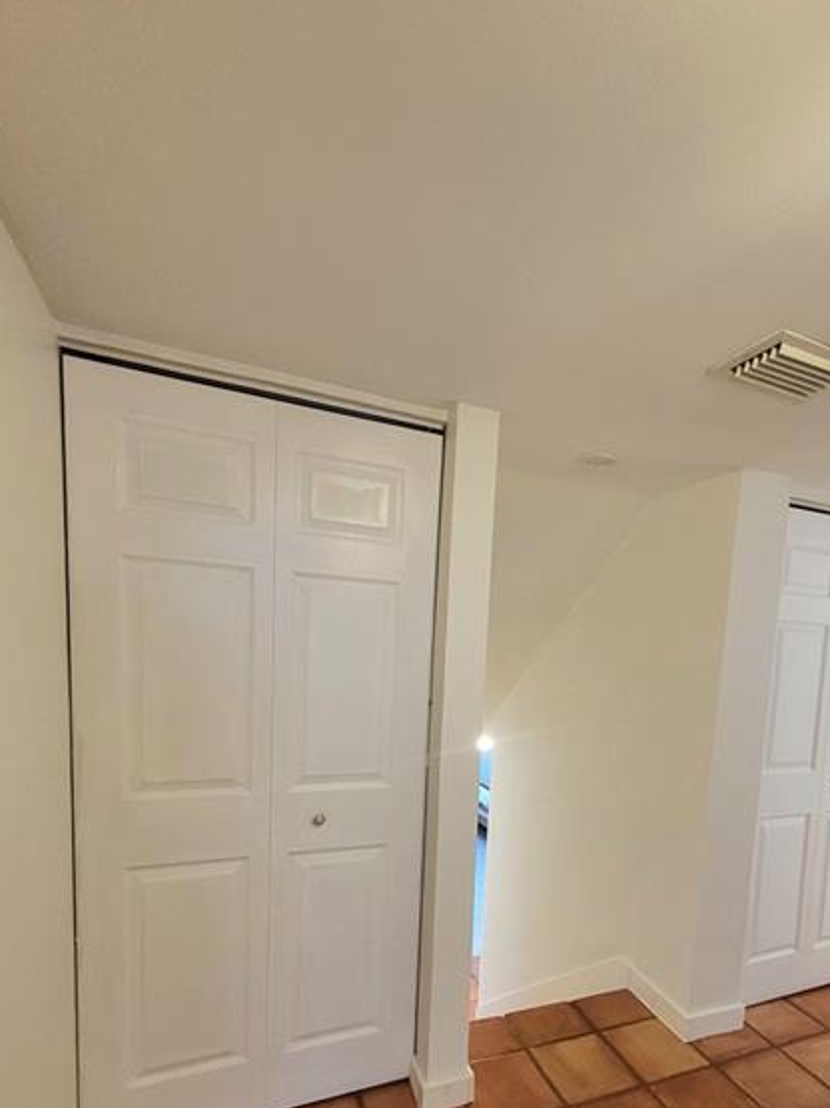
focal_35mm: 18
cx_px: 505
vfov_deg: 85.5
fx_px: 576
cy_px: 713
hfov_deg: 70.7
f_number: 2.2
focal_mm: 1.74
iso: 400
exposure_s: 1/60.2
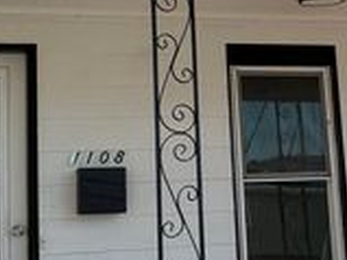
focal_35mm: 109
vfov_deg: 13.4
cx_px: 321
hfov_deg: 17.7
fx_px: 1092
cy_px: 8
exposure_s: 1/1953
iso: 50
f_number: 1.6
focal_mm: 5.96
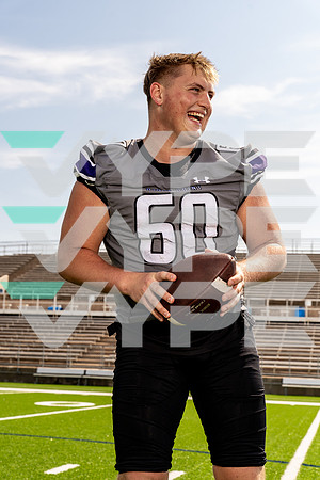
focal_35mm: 57
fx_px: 760
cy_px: 240
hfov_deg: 23.8
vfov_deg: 35.1
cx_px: 160
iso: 100
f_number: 7.1
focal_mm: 57
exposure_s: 1/250
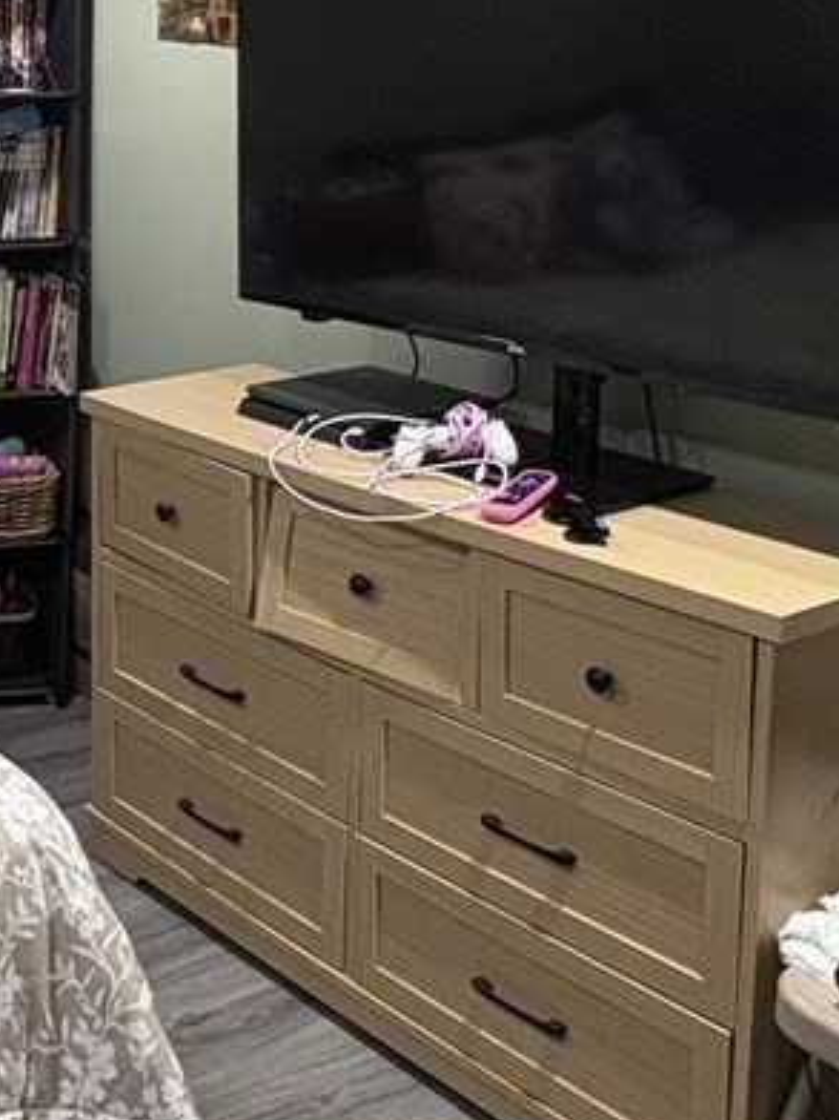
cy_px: 201
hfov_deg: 24.5
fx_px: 1778
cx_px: -115
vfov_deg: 33.8
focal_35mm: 55
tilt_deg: -7.0
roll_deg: +0.6
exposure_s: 1/60
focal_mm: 2.22
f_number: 2.2
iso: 200
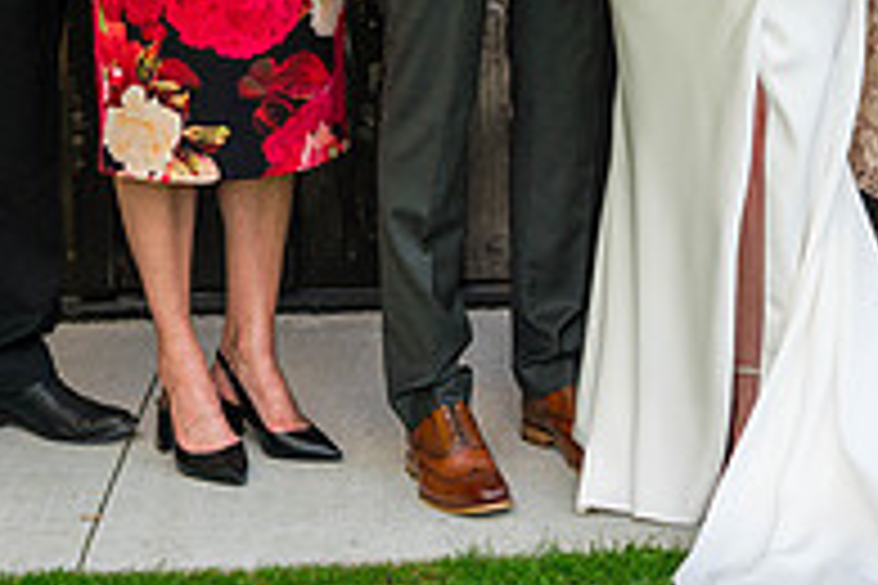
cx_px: 635
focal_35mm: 159
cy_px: -321
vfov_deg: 8.4
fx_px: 3878
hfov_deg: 12.9
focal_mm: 42
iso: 400
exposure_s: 1/320
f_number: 3.5
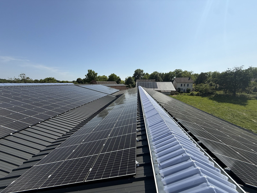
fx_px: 104
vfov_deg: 85.7
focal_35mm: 14
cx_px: 128
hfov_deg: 102.1
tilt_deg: -7.1
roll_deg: -0.9
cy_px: 96
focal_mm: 2.22
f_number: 2.2
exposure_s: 1/2506
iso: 50
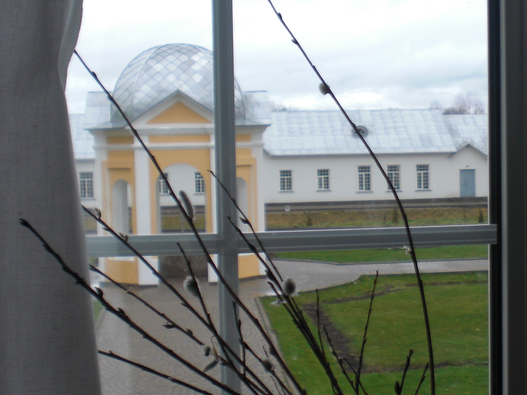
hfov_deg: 27.1
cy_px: 201
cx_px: 436
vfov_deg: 21.0
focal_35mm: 70
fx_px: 1066
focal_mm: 6.3
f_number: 3.1
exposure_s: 1/100
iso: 64
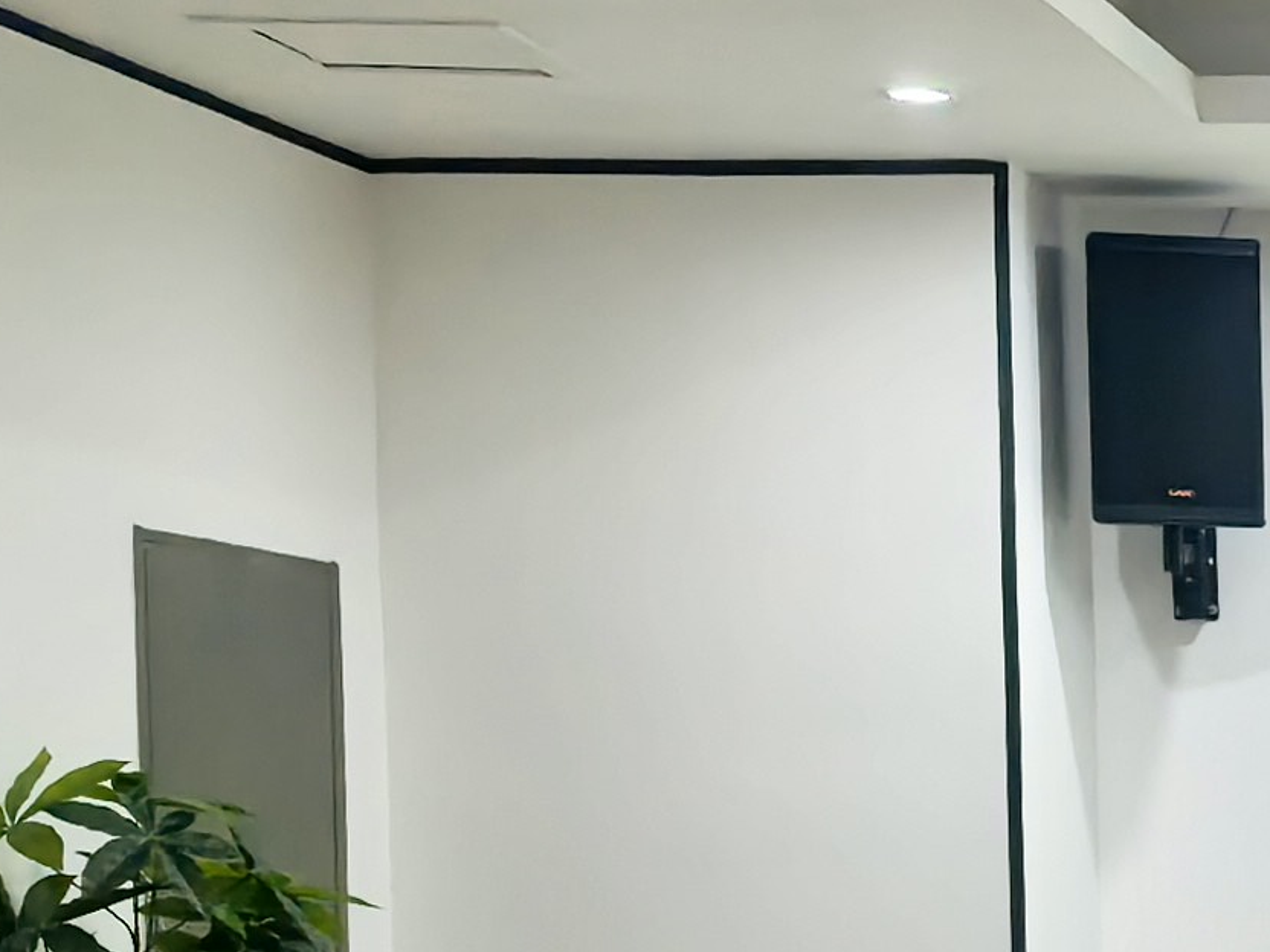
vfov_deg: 10.7
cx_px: 2273
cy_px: 1440
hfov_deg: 13.4
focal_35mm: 133
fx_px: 4880
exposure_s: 1/120
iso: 64
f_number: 1.4
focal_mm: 6.98
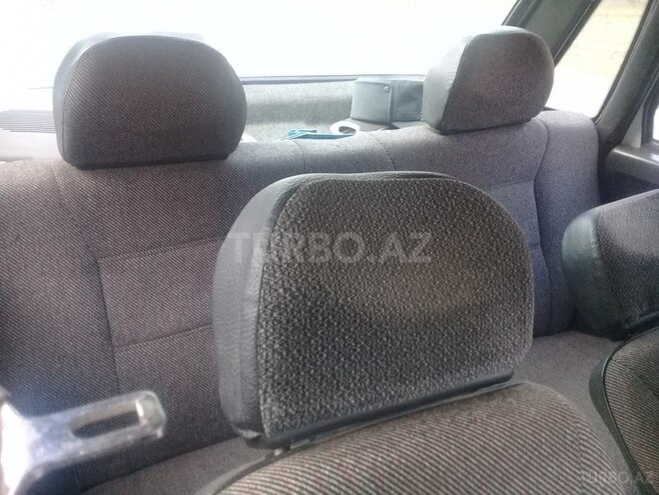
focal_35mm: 31
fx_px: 590
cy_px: 248
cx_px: 330
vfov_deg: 45.4
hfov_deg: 58.4
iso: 200
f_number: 2.2
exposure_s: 1/30
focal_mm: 3.3
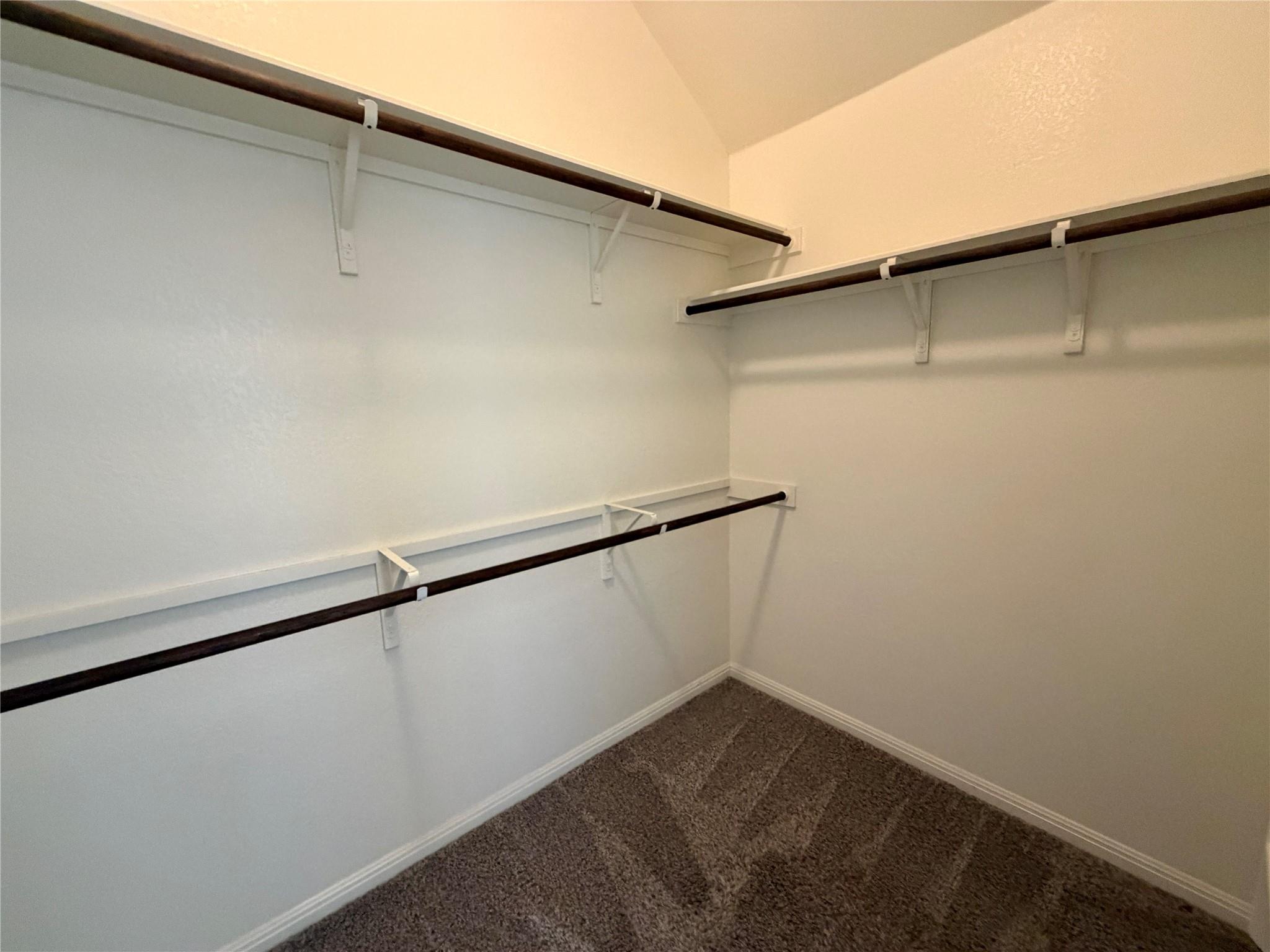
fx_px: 514
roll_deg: +2.4
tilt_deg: -9.2
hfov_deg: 102.1
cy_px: 476
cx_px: 635
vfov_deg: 85.7
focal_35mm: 14
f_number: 2.2
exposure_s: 1/60
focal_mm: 2.22
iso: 500
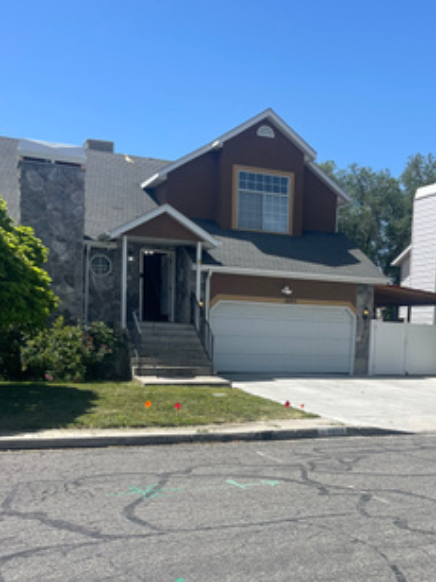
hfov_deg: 36.5
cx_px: 287
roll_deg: -2.1
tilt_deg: -3.2
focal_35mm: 39
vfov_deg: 47.0
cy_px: 393
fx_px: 655
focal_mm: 5.1
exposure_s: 1/3165
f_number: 1.6
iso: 32
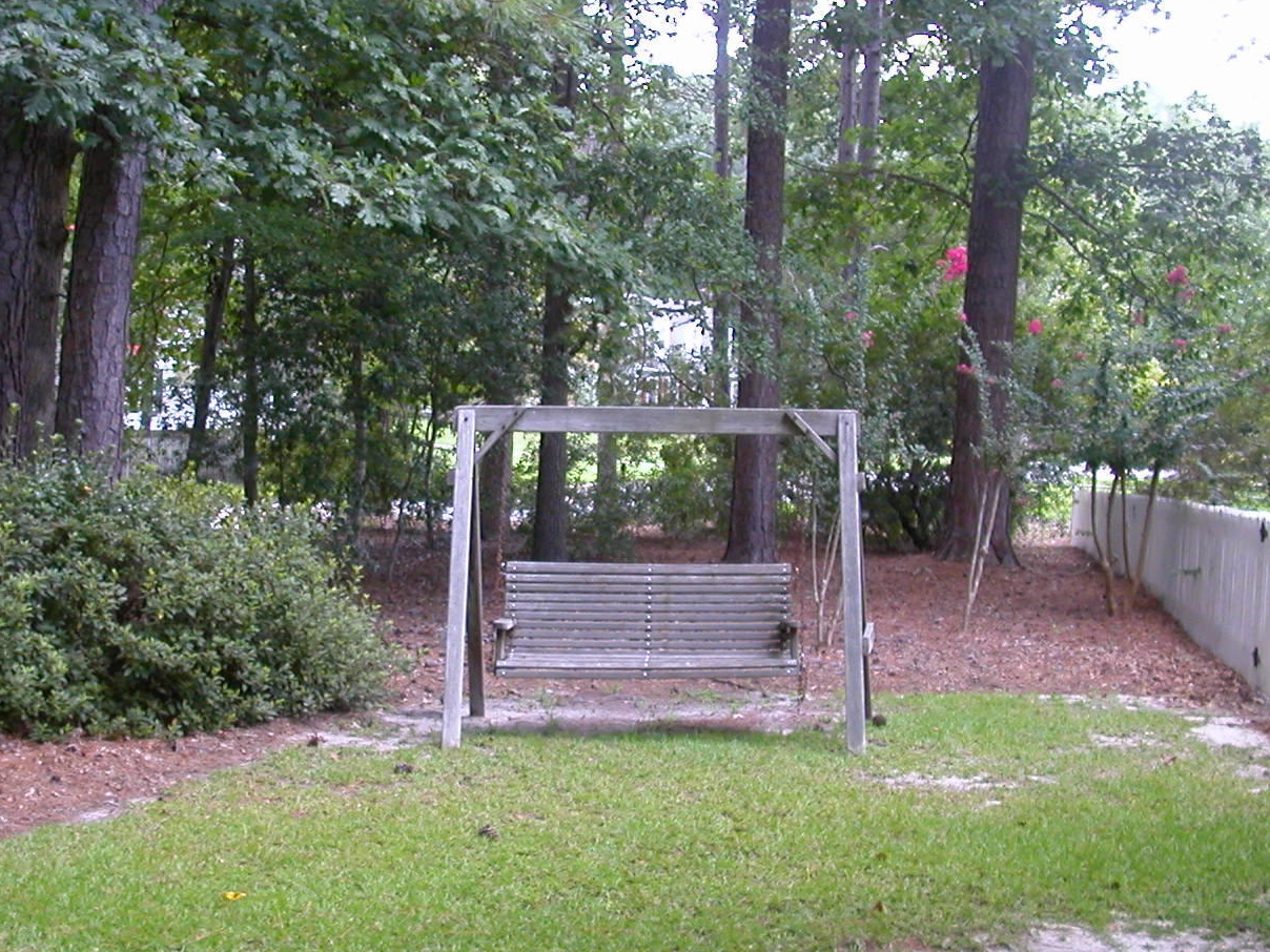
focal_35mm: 49
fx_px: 1798
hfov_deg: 38.8
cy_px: 490
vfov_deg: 29.7
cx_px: 517
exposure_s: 1/68.1
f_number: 2.7
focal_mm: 5.6
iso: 100
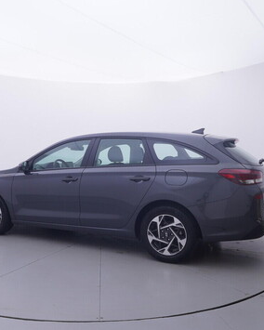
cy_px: 169
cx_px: 114
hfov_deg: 44.8
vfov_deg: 54.6
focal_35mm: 33
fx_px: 320
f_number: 5
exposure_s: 1/80
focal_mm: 15
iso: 200
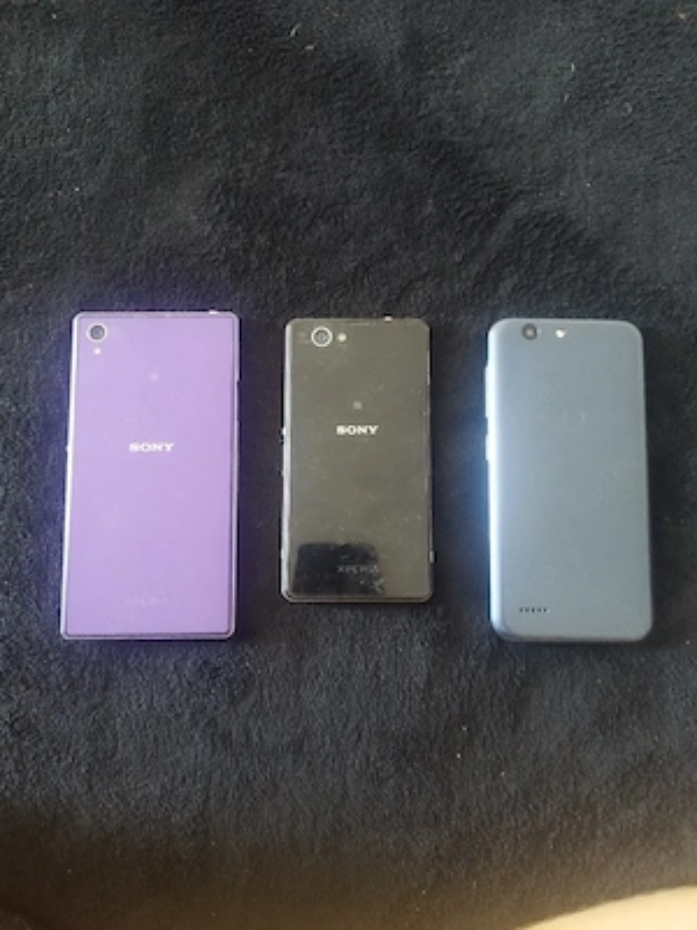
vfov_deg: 71.6
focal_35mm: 24
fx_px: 644
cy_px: 465
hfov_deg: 56.8
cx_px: 348
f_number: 1.89
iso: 2800
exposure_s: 1/20
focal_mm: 5.89
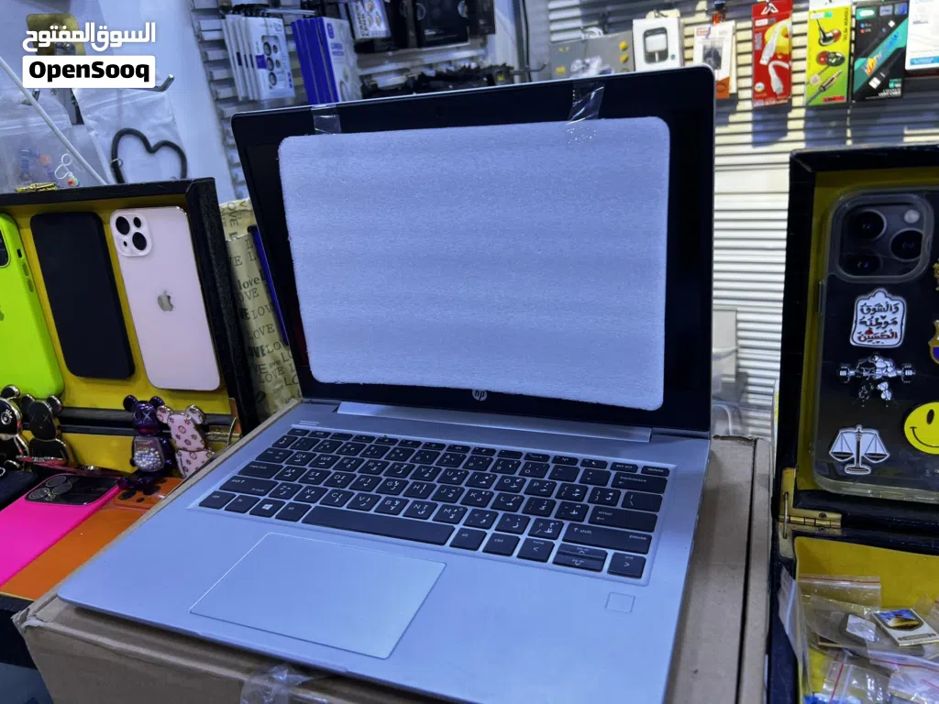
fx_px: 705
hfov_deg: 67.3
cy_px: 352
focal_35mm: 26
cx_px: 470
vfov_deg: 53.1
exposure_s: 1/100
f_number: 1.5
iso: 40
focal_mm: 5.7
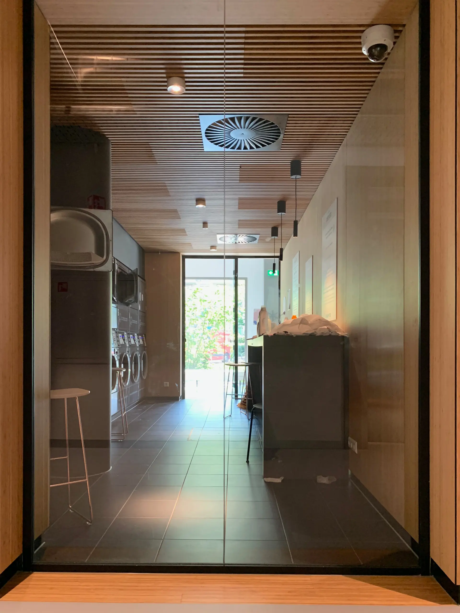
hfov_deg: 53.1
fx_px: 461
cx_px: 230
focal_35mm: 26
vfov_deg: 67.3
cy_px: 306
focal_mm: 4.25
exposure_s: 1/60
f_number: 1.8
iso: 200
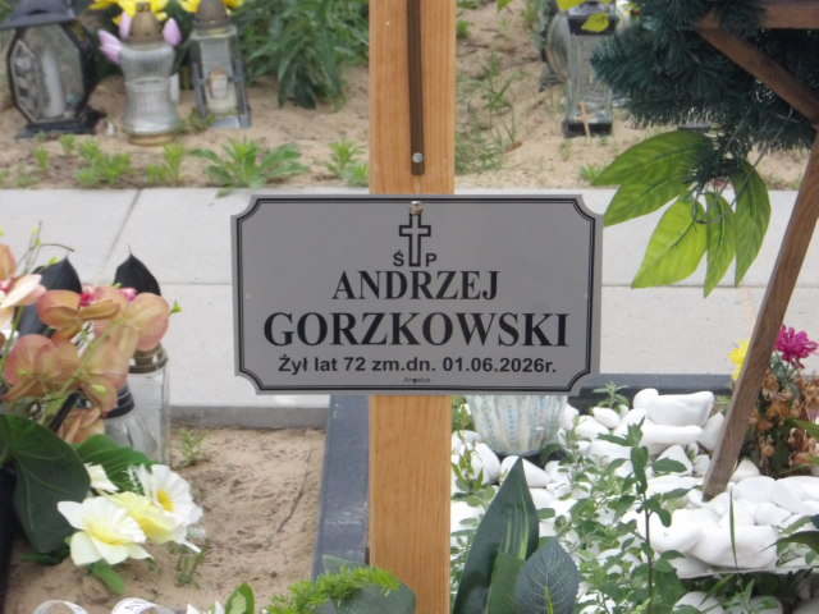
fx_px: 2555
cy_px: 307
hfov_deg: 18.2
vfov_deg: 13.7
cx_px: 410
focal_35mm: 108
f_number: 23.2
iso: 919
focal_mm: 19.6
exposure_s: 1/60
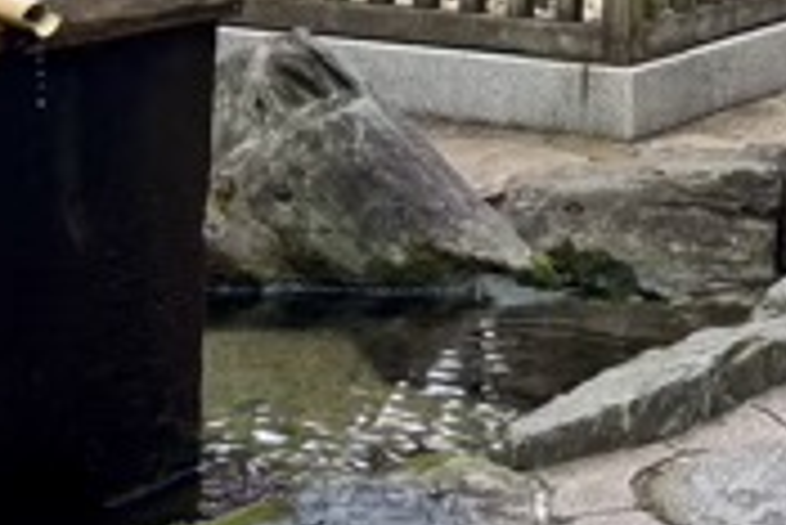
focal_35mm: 108
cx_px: 795
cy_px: -361
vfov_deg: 11.9
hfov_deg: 18.4
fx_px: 2360
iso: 50
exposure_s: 1/1058
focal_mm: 5.96
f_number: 1.6
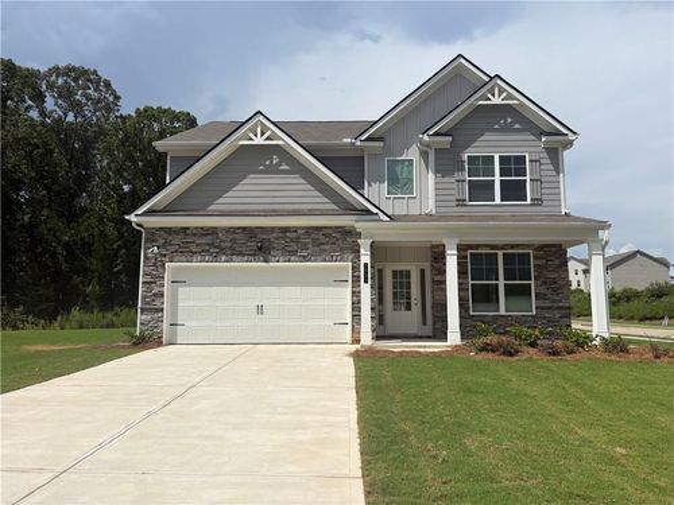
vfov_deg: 53.1
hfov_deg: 67.3
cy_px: 252
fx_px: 506
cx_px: 337
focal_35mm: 26
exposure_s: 1/7813
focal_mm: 5.96
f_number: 1.6
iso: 50
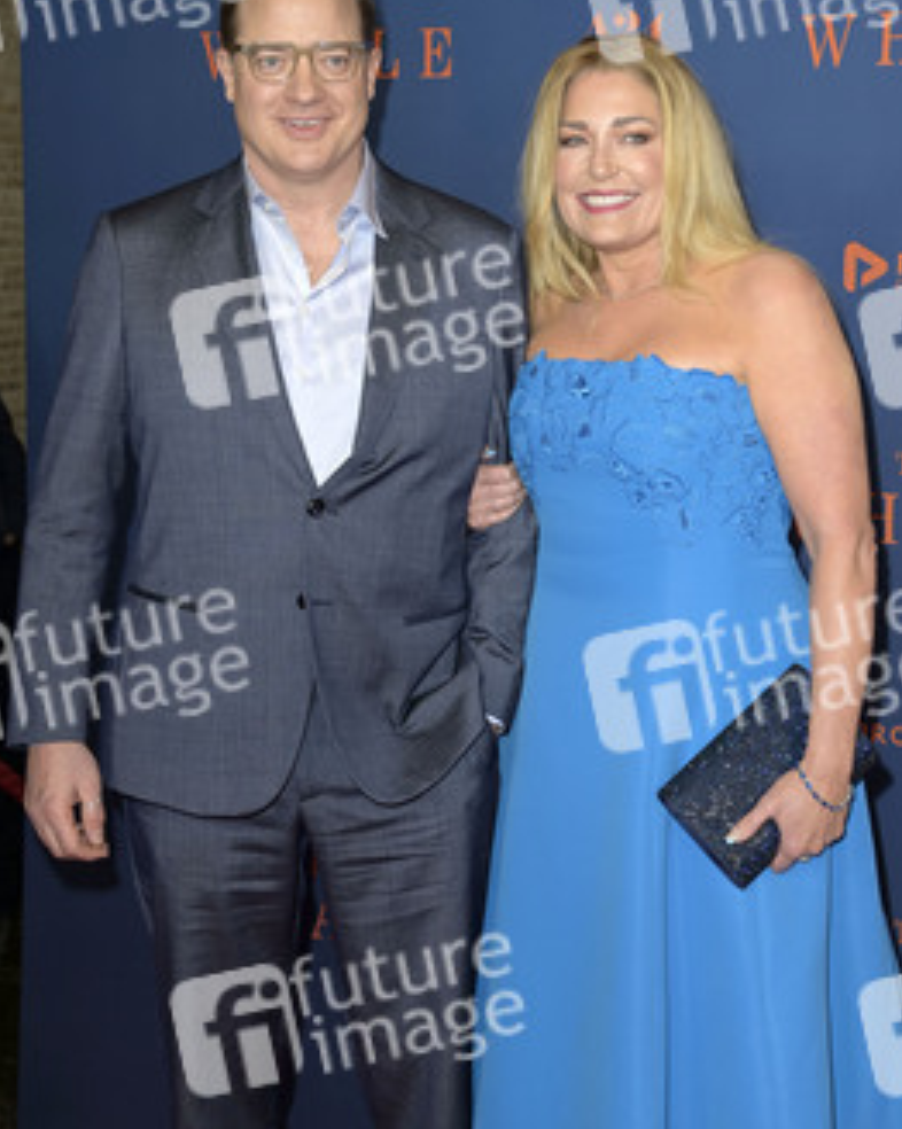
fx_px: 2371
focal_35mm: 71
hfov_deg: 21.5
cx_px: 448
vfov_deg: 26.8
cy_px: 499
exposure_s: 1/250
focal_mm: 62
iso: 640
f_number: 6.3
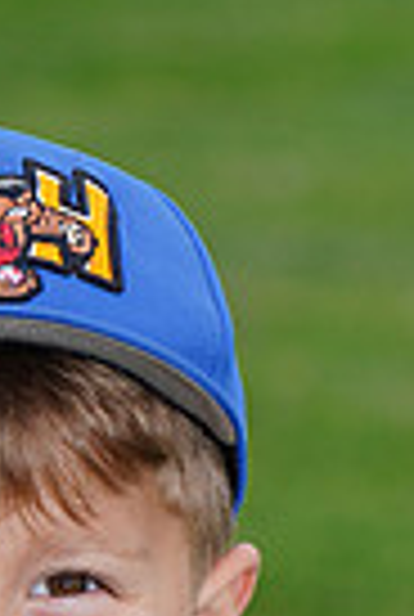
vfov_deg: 2.4
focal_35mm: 845
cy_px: 989
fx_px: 14502
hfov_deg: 1.6
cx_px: -29
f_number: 9
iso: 160
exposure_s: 1/200
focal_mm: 200
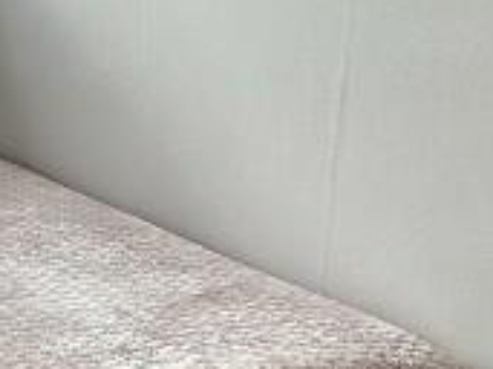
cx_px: 86
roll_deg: -0.6
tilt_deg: -22.0
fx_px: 1195
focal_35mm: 84
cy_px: 297
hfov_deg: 22.9
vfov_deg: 17.4
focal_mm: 2.22
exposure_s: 1/132
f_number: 2.2
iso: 40
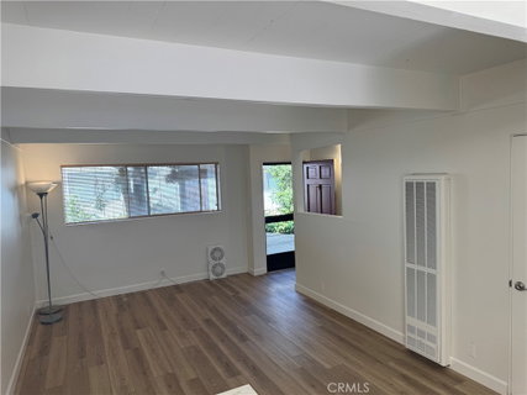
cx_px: 264
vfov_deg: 56.8
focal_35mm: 24
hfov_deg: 71.6
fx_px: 365
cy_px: 198
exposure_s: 1/163
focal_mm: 6.76
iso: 80
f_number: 1.78
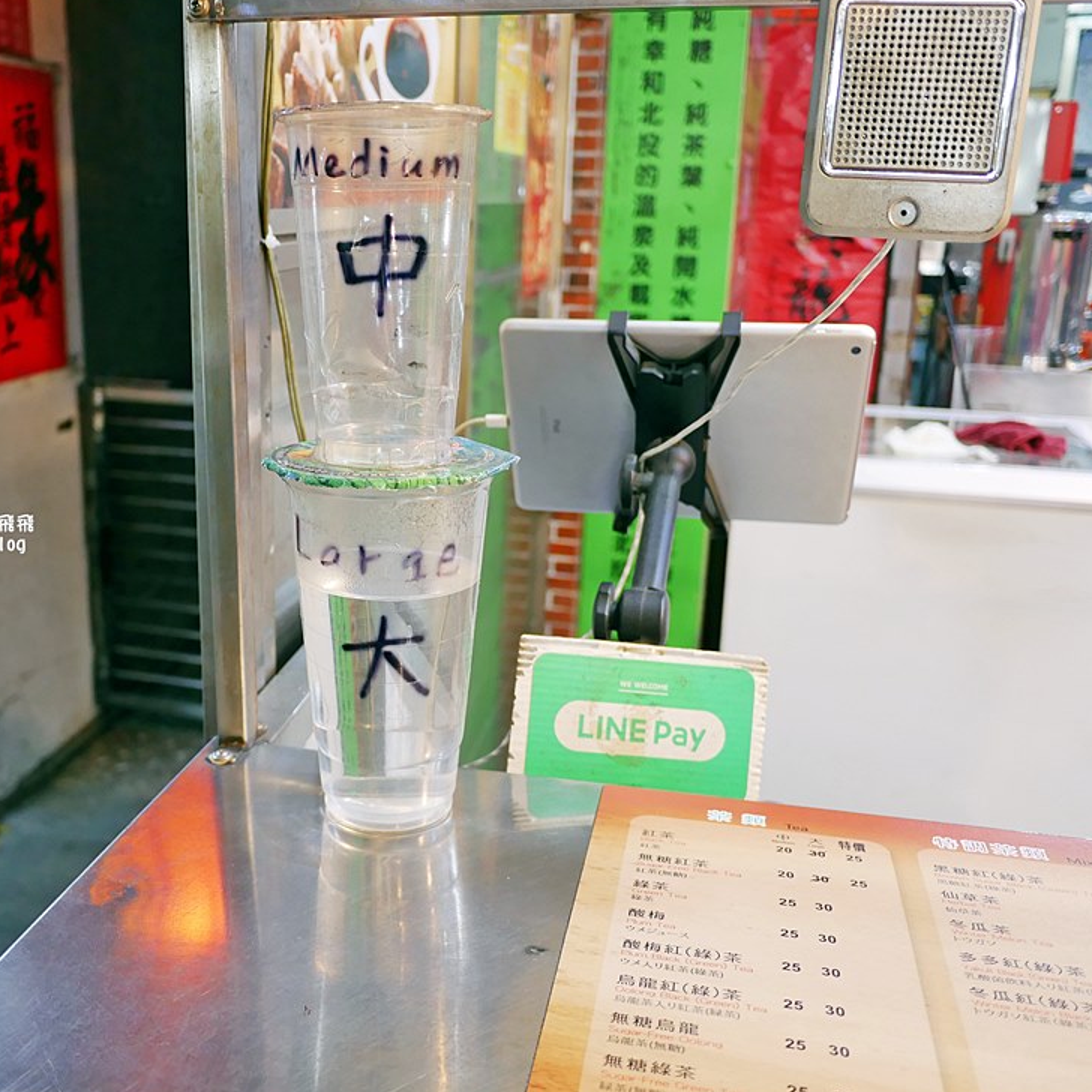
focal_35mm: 34
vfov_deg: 48.5
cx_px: 408
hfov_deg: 48.0
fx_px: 1213
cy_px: 542
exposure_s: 1/60
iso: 640
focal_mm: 14
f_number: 2.5
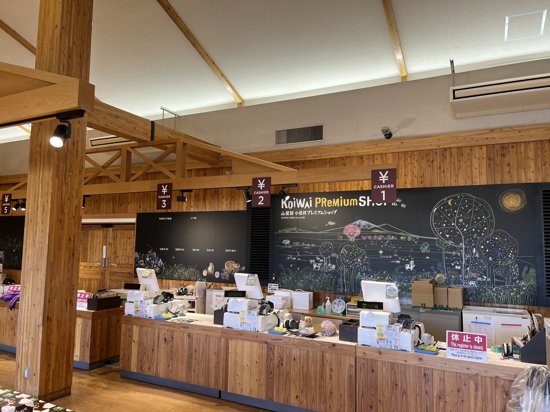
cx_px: 275
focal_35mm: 26
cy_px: 206
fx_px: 413
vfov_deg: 53.1
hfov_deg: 67.3
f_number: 1.5
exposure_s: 1/114
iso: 80
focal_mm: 5.7
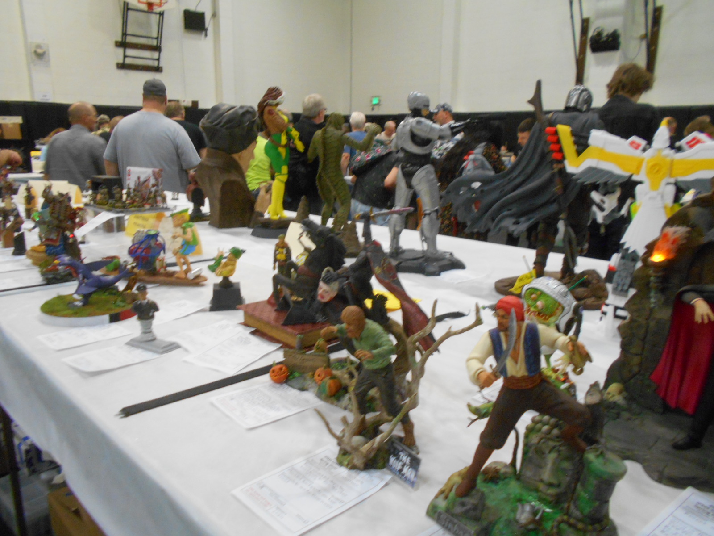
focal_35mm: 26
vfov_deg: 53.1
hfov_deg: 67.3
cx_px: 357
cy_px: 268
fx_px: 536
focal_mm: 4.6
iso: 400
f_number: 3.2
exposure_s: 1/20
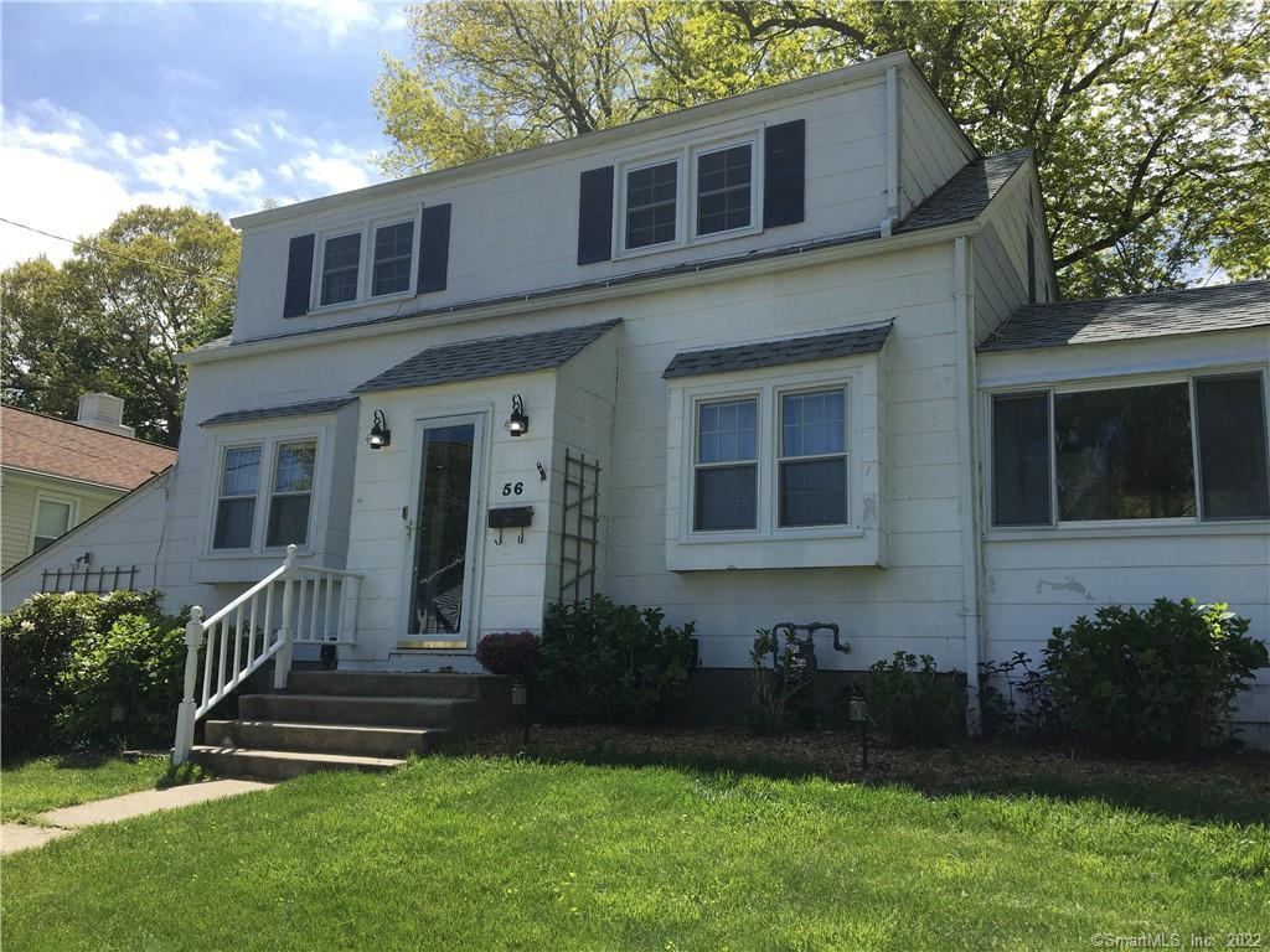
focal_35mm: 29
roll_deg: -2.3
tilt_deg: +12.2
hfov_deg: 61.7
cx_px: 635
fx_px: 1064
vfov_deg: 48.2
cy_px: 476
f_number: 2.2
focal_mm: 4.15
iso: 25
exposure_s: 1/1304
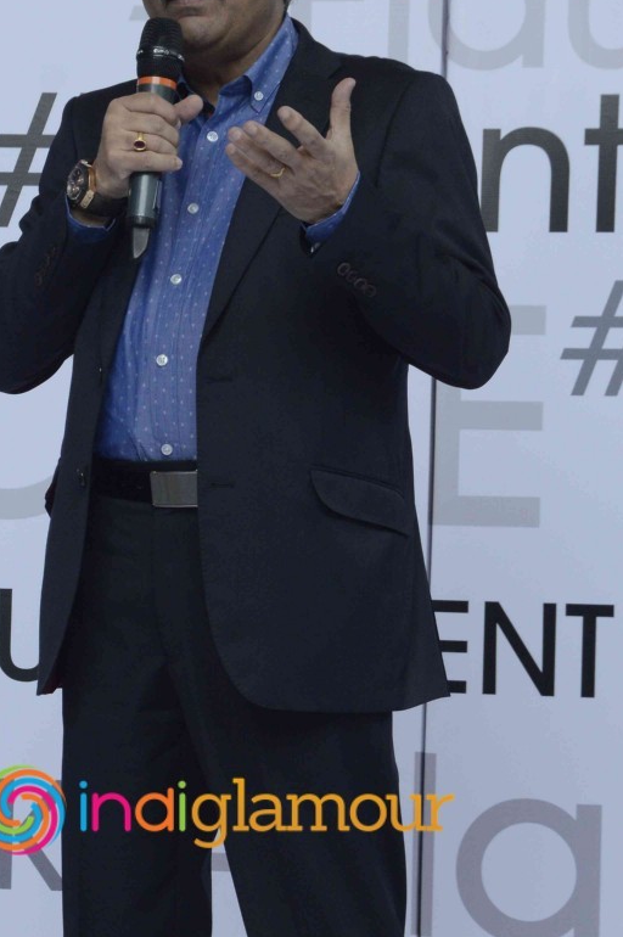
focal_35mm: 170
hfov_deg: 8.1
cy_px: 568
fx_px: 4421
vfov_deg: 12.1
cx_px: 214
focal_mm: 58
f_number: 9
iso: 800
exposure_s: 1/200
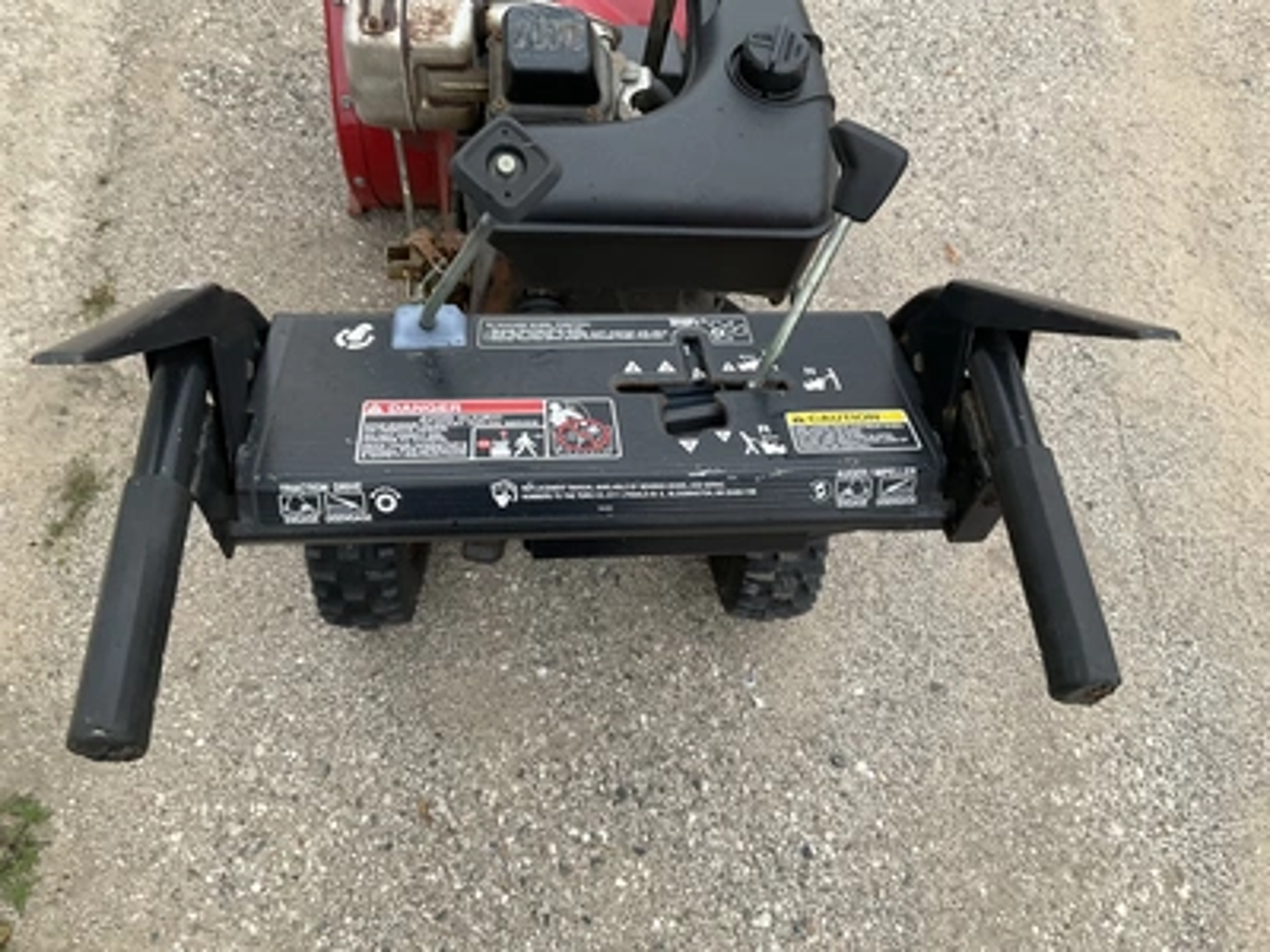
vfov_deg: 48.2
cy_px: 476
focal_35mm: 29
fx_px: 1064
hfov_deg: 61.7
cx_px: 635
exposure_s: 1/115
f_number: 1.8
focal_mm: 3
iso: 64
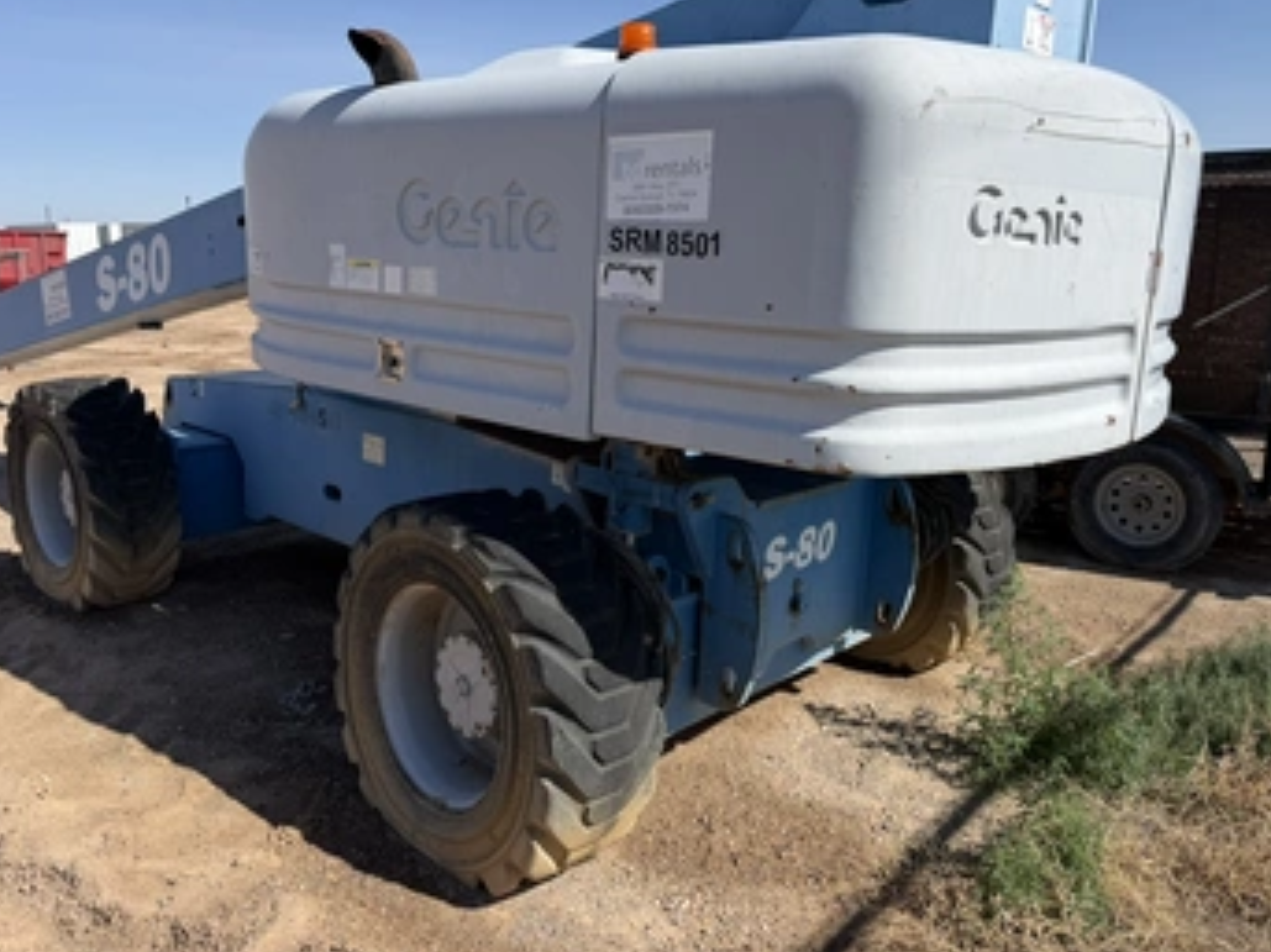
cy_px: 437
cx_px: 593
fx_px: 1028
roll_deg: -0.4
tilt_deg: -10.3
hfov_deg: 63.4
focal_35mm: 28
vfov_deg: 49.7
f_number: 1.78
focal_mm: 6.76
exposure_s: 1/4975
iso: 80
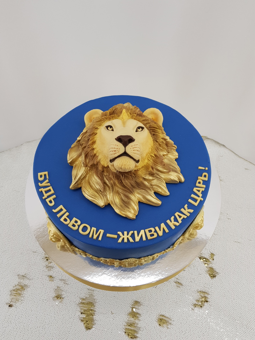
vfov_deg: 67.3
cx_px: 128
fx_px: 255
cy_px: 170
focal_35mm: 26
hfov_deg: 53.1
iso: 64
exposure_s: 1/100
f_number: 1.7
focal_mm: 4.2
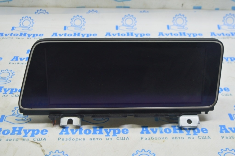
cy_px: 78
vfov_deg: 28.0
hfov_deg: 41.1
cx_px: 118
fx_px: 313
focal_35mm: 48
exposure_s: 1/20
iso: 400
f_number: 5.6
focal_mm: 32
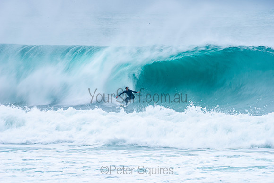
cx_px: 137
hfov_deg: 4.1
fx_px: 3806
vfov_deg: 2.8
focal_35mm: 500
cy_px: 92
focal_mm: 500
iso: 80
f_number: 20
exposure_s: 1/20
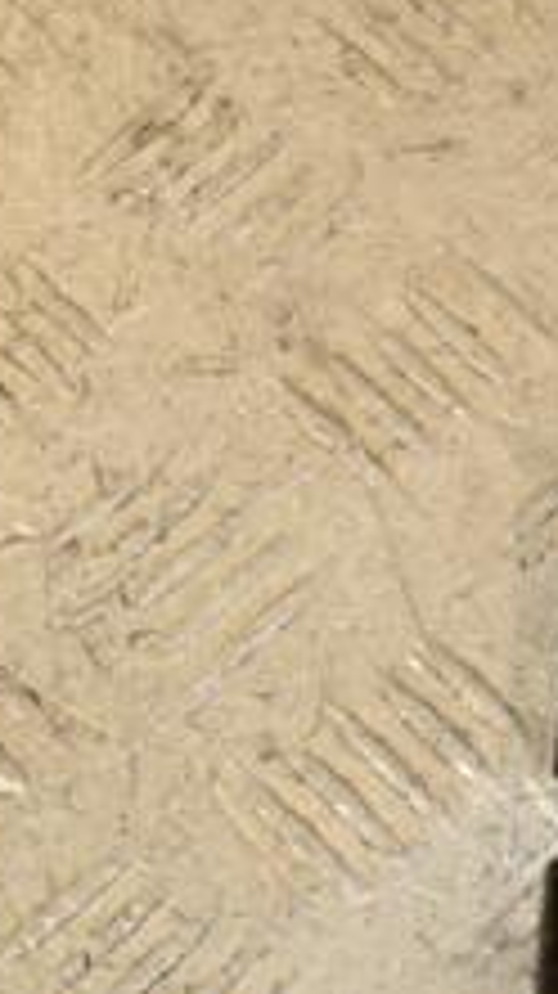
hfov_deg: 7.7
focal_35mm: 149
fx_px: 3938
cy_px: 738
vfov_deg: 14.3
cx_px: 1210
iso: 800
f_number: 7.1
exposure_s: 1/200
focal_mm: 35
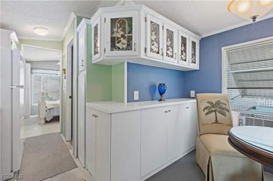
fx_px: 121
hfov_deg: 96.8
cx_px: 136
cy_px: 90
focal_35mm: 16
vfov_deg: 73.6
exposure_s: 1/5
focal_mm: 16
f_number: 13
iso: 500
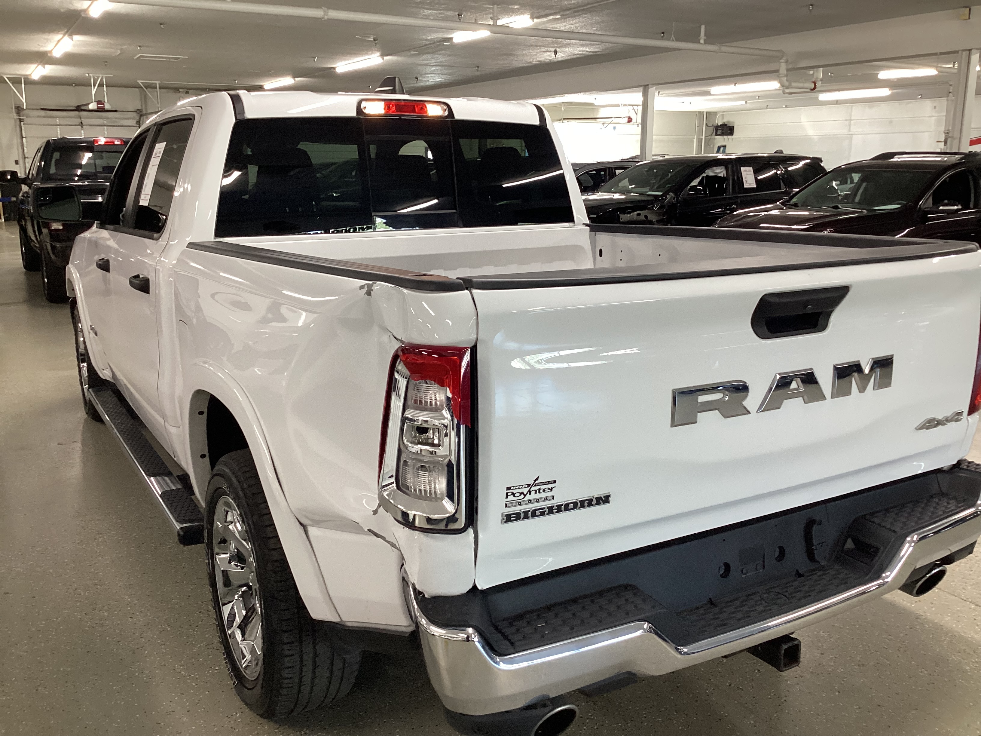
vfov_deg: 45.4
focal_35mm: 31
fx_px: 879
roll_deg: -0.7
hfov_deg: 58.4
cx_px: 490
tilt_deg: -15.3
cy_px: 368
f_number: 2.4
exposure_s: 1/50
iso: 125
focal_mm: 3.3
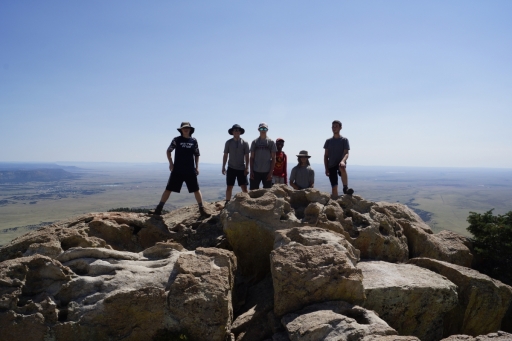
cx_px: 256
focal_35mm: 27
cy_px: 170
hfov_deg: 67.4
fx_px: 384
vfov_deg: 47.9
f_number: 13
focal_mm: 18
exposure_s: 1/200
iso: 100
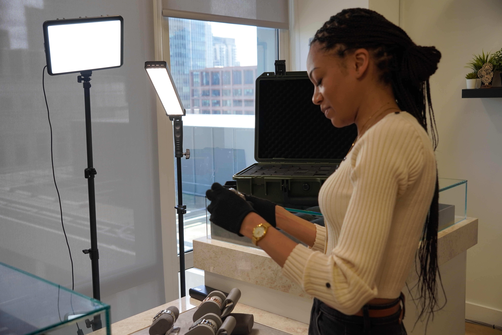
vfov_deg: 33.5
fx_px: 556
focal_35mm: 40
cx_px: 251
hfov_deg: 48.6
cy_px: 168
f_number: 4
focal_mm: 26.6
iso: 250
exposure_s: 1/160
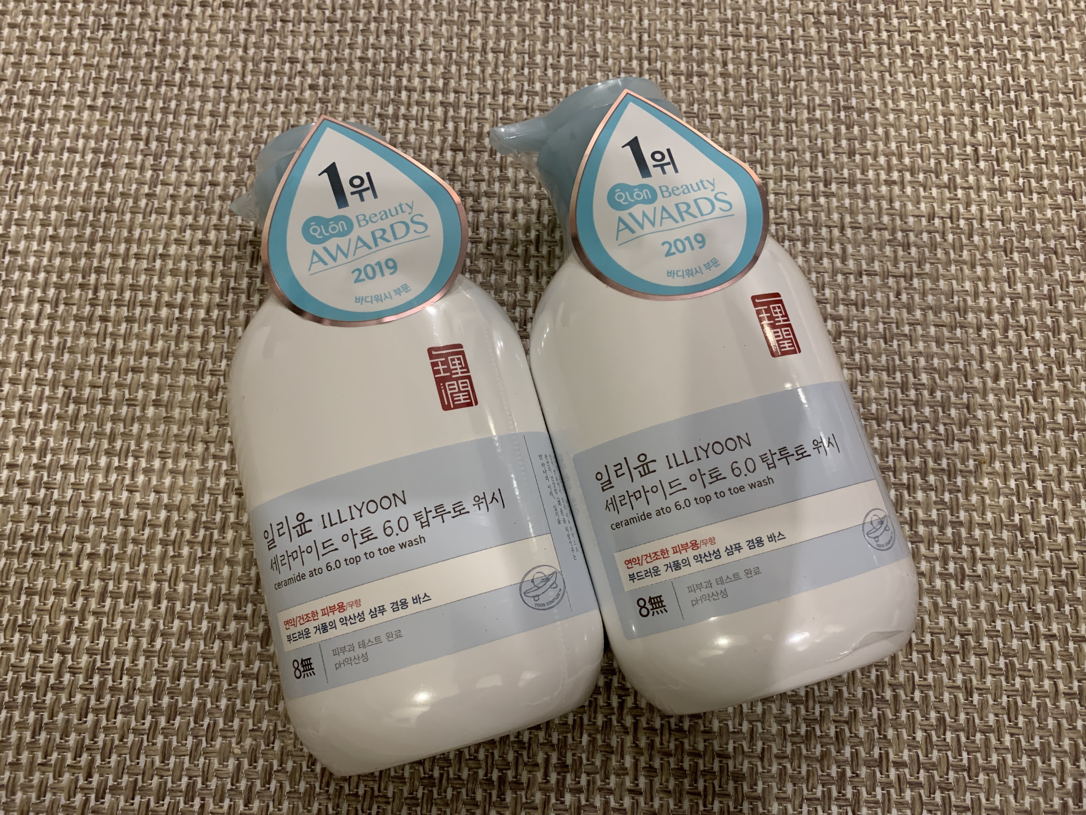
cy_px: 408
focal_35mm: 26
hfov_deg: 67.3
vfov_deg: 53.1
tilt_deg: -77.3
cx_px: 543
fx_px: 816
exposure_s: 1/45
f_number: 1.8
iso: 400
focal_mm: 4.25
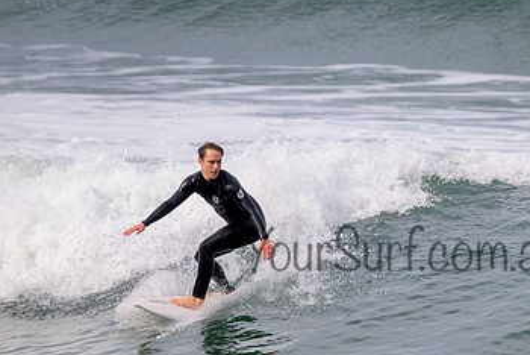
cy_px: 236
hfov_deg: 1.6
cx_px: 401
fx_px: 19523
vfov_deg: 1.0
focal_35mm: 1325
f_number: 11
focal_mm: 800
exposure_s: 1/2000
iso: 1250
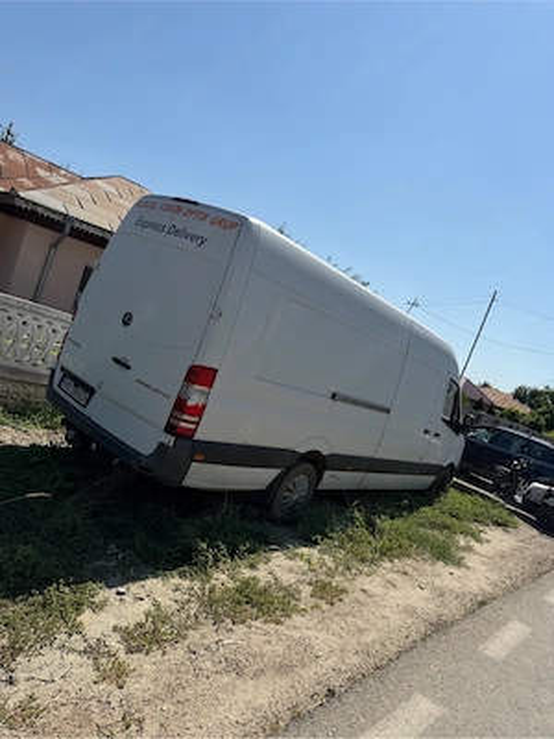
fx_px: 512
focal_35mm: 24
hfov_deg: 56.8
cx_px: 277
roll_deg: -18.9
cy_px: 370
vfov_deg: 71.6
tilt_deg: -1.3
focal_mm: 6.76
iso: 80
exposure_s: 1/7353
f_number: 1.78
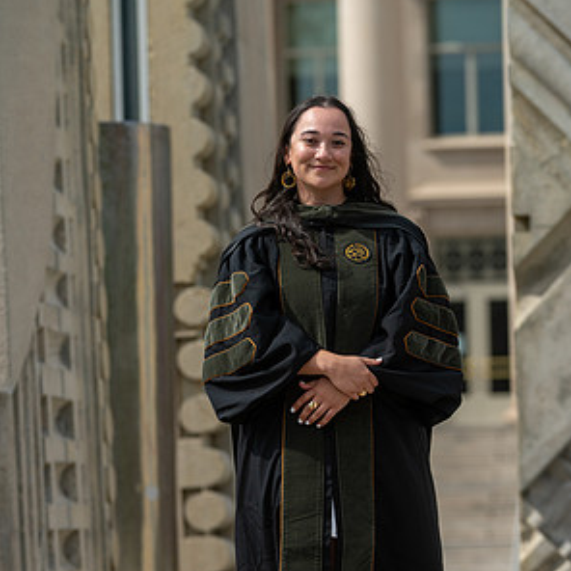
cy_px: 365
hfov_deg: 6.8
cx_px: 286
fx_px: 4815
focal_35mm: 258
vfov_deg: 6.8
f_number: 4.5
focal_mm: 200
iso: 125
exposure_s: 1/800
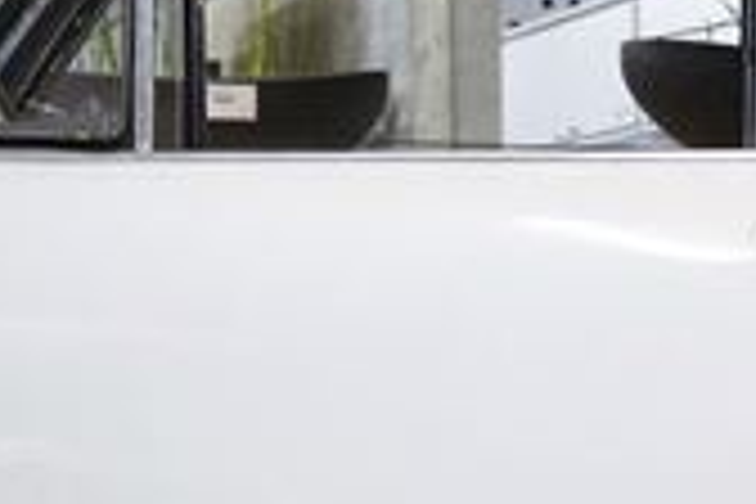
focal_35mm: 171
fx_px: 3591
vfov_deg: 8.0
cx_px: 616
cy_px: 364
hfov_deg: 12.0
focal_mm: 30
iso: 560
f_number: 4
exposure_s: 1/60
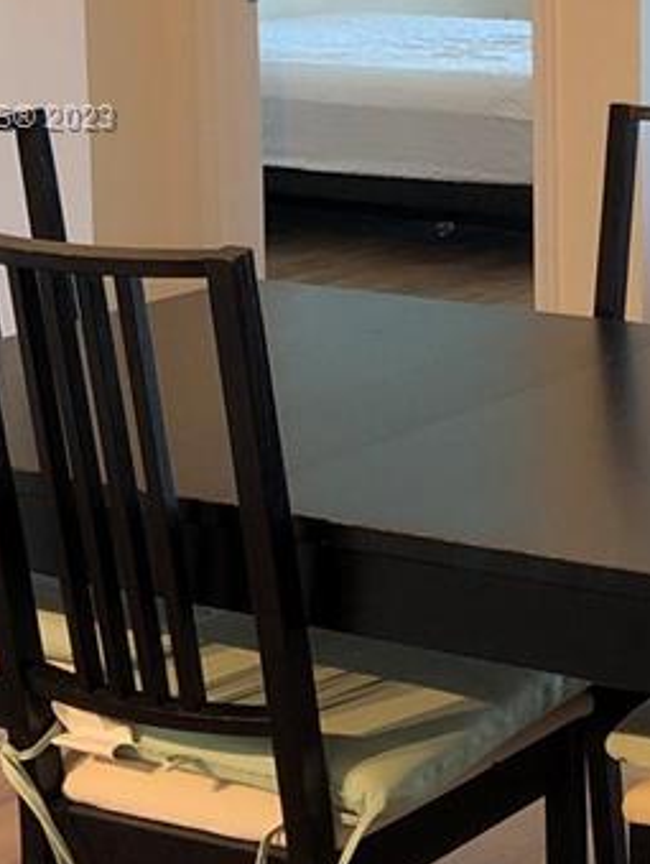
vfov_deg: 19.5
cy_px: 120
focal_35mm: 99
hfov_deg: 14.5
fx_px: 2474
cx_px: 795
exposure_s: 1/30
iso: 20
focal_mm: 3.99
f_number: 1.8
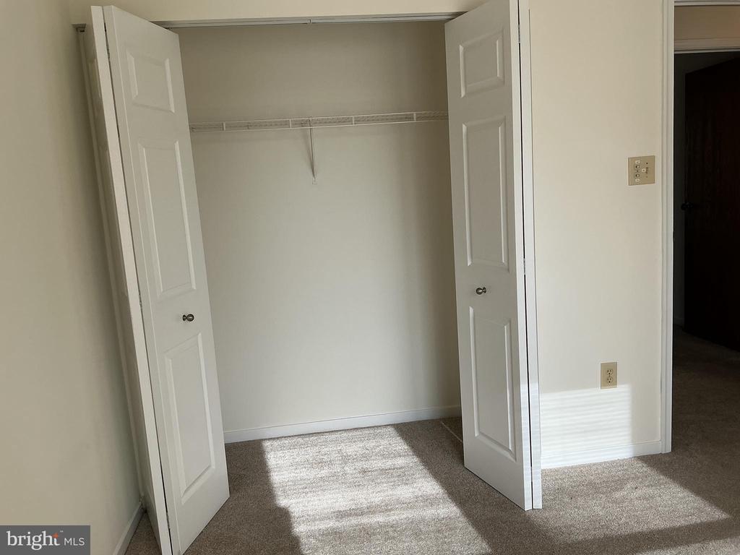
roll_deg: +4.2
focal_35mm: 29
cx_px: 370
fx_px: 620
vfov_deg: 48.2
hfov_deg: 61.7
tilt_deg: -7.8
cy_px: 278
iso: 20
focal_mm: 3
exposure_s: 1/206
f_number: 1.8
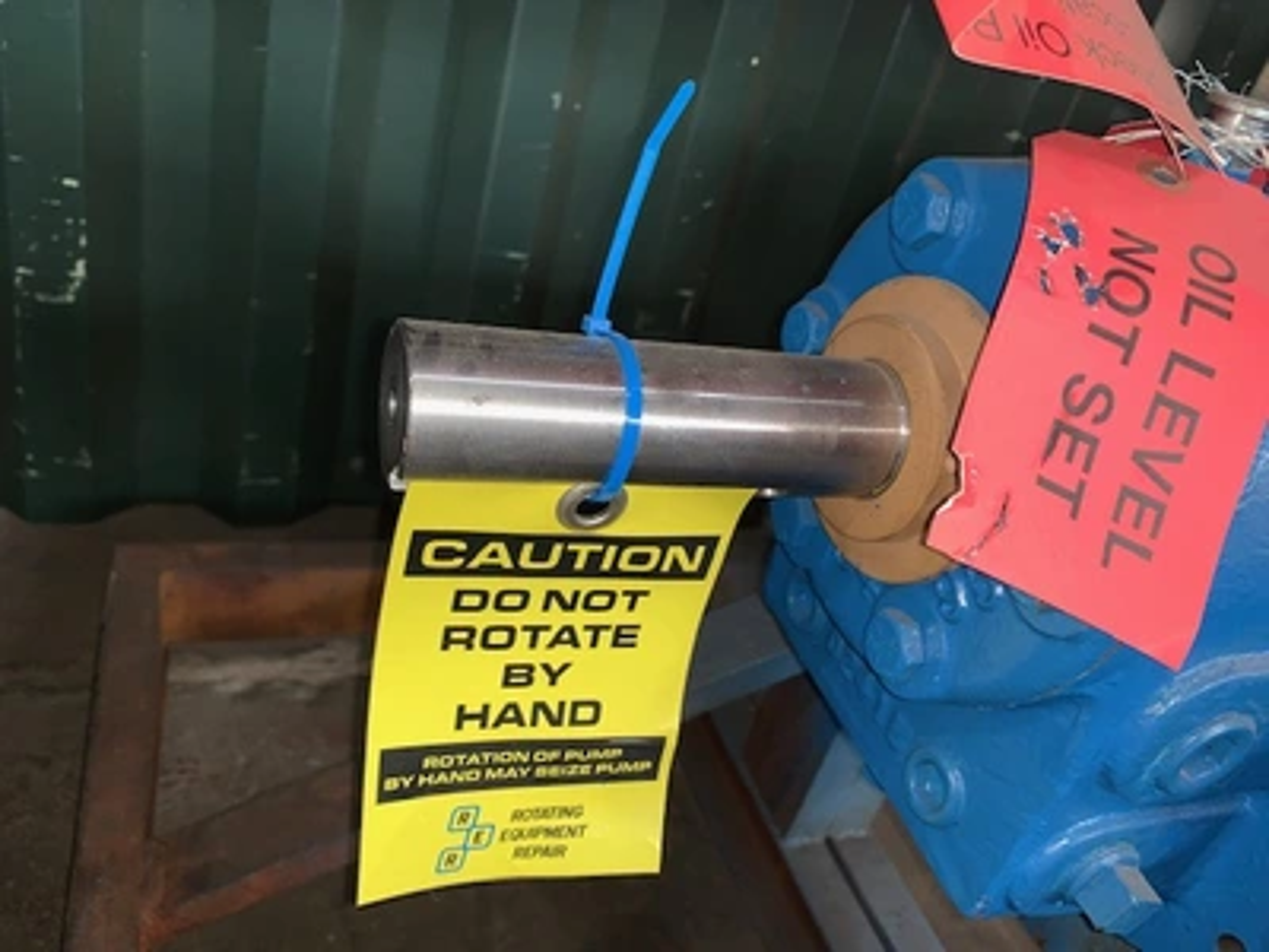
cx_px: 634
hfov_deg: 67.3
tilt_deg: -29.0
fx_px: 953
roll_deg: -16.0
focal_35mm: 26
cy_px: 476
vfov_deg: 53.1
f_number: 1.8
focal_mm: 4.25
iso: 25
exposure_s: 1/17
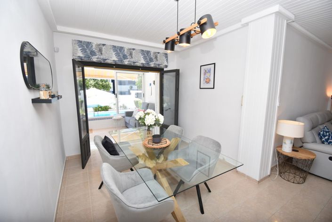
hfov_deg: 100.4
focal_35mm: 15
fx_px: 138
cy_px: 111
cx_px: 166
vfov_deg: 77.3
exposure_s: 1/250
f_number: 5
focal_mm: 10
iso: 400
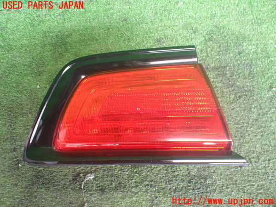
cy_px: 104
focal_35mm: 30
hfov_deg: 60.0
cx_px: 138
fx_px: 239
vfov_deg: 46.8
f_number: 2.3
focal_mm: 5.4
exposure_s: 1/60
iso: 800
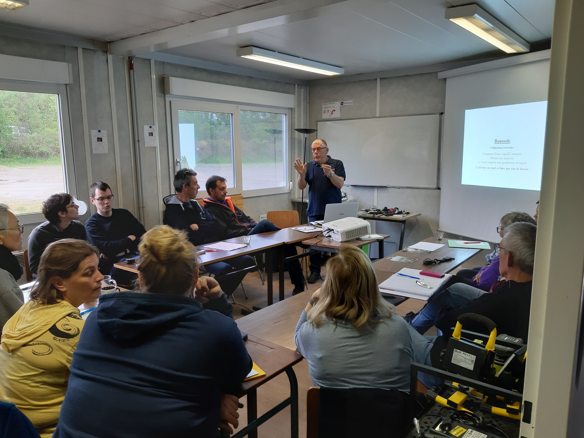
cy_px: 219
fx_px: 456
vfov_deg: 51.4
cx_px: 292
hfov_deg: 65.3
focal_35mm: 27
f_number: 1.7
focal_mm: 3.93
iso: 125
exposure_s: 1/50
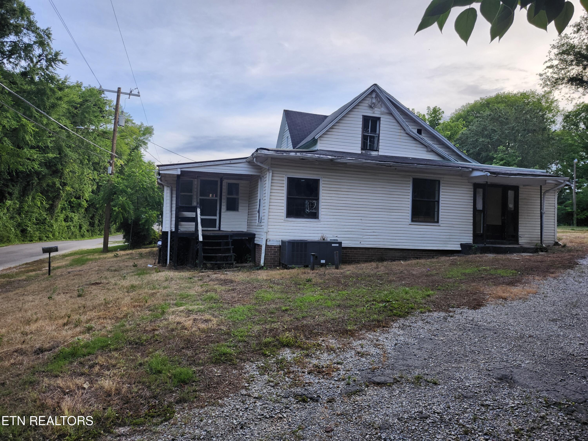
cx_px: 294
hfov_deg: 73.9
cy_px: 220
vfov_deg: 58.9
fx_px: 391
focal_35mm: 23
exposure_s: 1/180
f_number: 1.8
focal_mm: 5.54
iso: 100
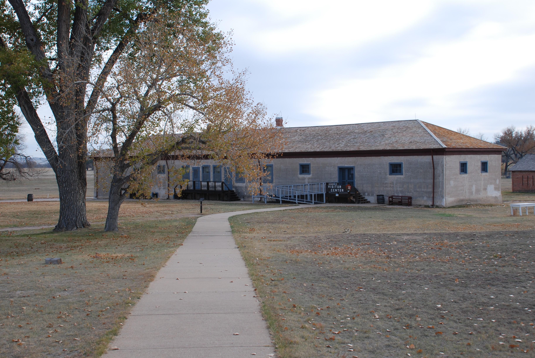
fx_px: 625
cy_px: 179
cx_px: 268
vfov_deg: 32.0
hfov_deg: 46.3
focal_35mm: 42
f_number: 7.1
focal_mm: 28
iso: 100
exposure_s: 1/200
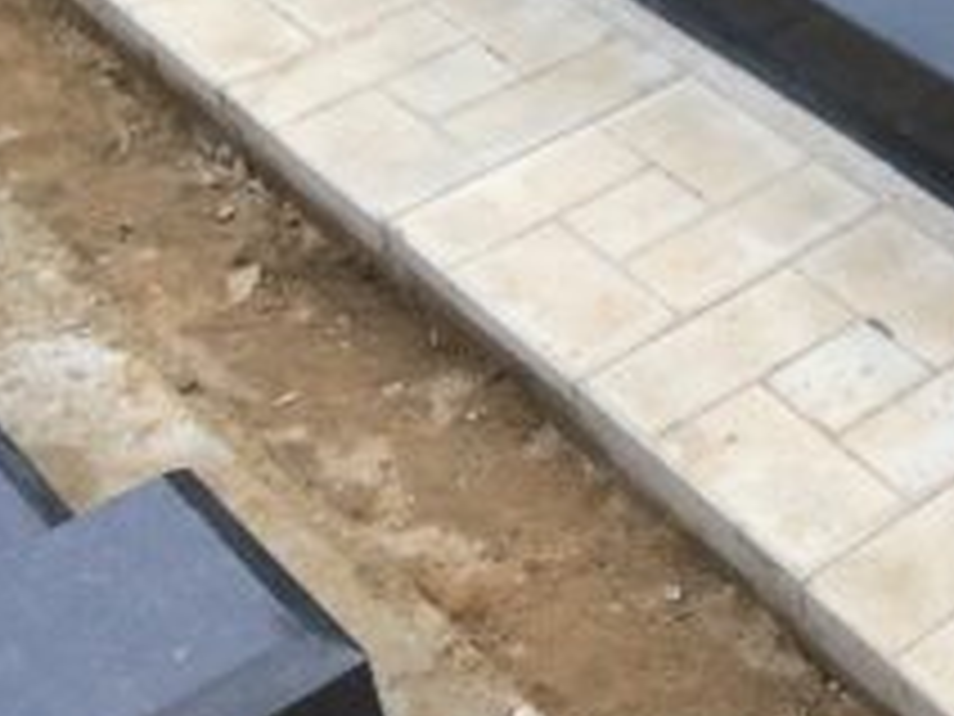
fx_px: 2535
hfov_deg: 19.2
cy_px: -212
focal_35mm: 92
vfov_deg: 15.3
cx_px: 1336
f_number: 2.2
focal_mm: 4.12
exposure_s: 1/376
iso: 32
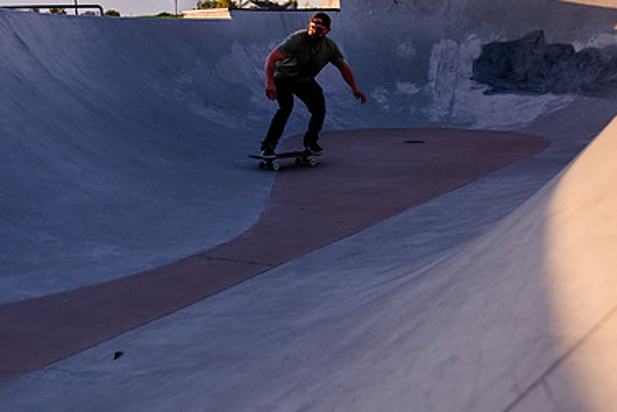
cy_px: 159
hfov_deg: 38.9
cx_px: 289
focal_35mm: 51
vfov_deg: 26.4
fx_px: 874
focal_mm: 27
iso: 1000
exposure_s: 1/3200
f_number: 4
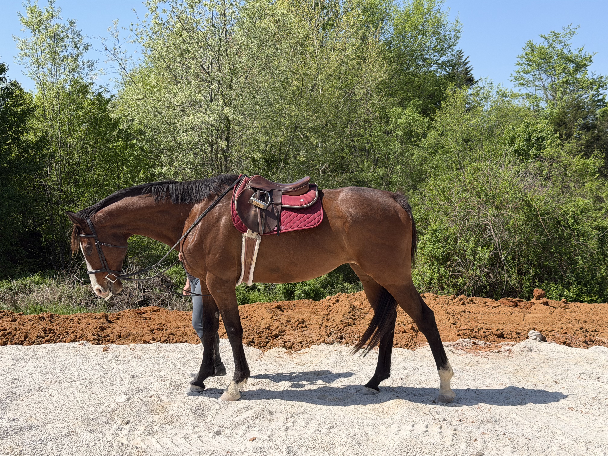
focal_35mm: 48
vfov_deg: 30.3
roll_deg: -0.9
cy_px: 228
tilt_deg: -3.1
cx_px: 304
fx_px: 843
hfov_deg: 39.7
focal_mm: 6.76
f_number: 1.78
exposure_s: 1/4587
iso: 80
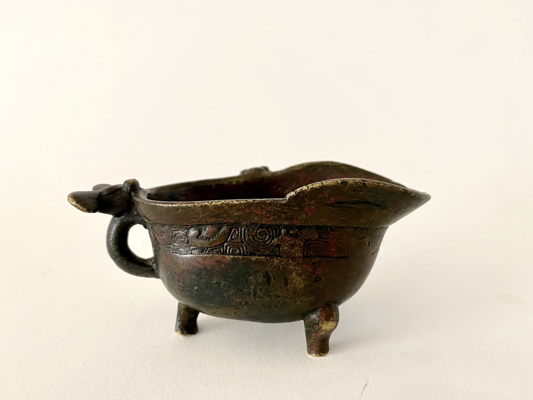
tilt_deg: -12.6
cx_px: 266
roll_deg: +0.4
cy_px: 200
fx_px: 400
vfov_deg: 53.1
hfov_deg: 67.3
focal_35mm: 26
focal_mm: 4.25
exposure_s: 1/60
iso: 160
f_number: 1.8
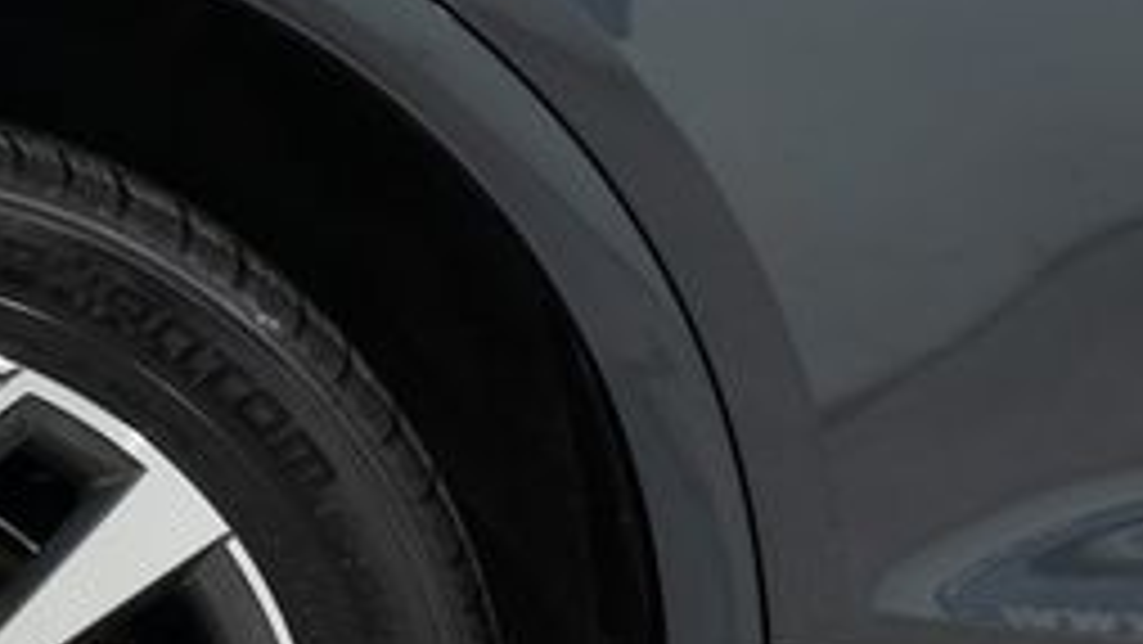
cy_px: 619
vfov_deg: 10.8
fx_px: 3365
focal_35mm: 111
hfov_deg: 18.3
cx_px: -225
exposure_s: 1/40
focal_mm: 28
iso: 400
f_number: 3.2
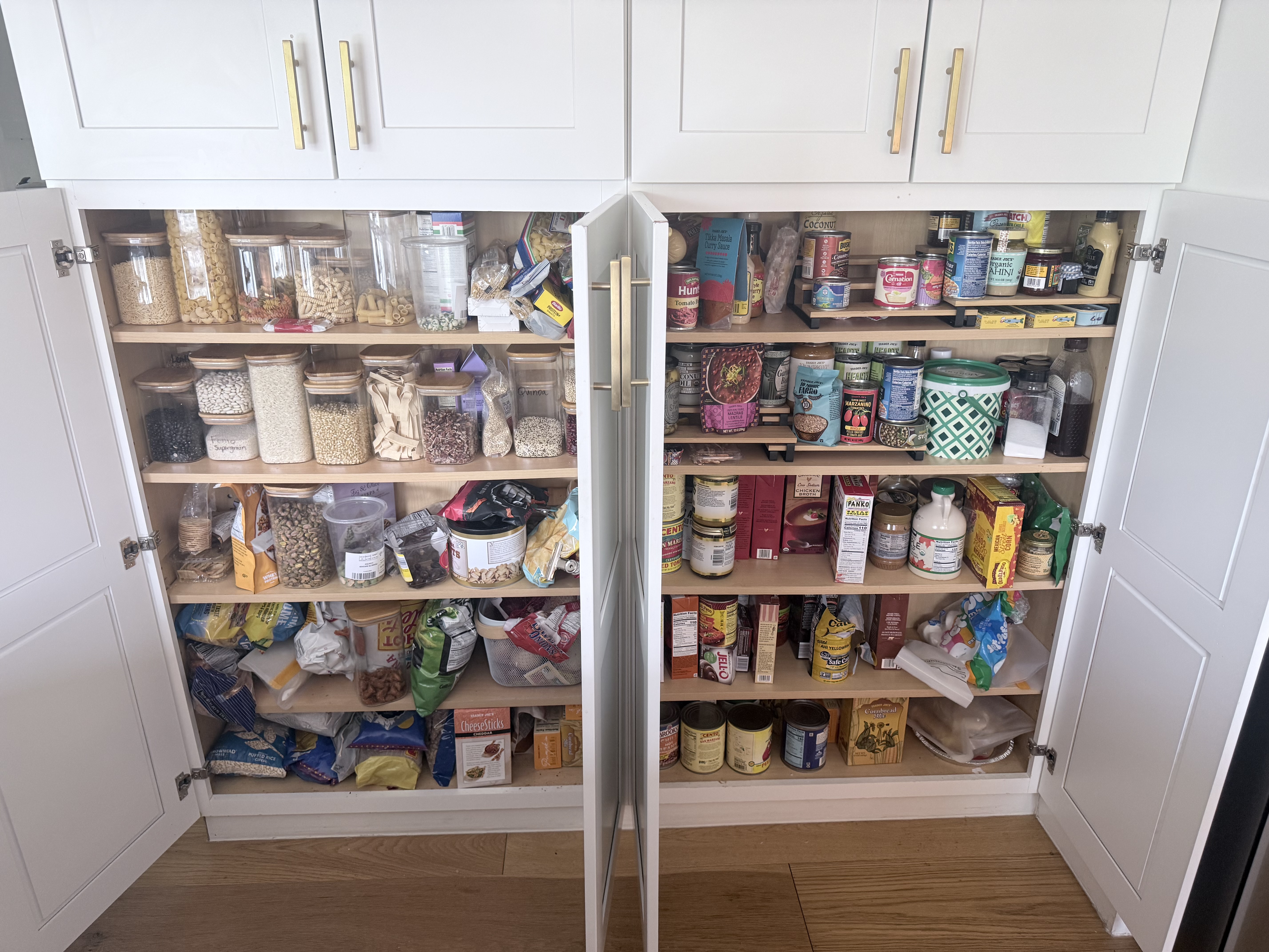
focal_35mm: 24
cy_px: 476
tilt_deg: -21.1
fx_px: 880
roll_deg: -0.7
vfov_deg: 56.8
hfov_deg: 71.6
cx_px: 634
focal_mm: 6.76
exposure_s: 1/83
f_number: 1.78
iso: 200
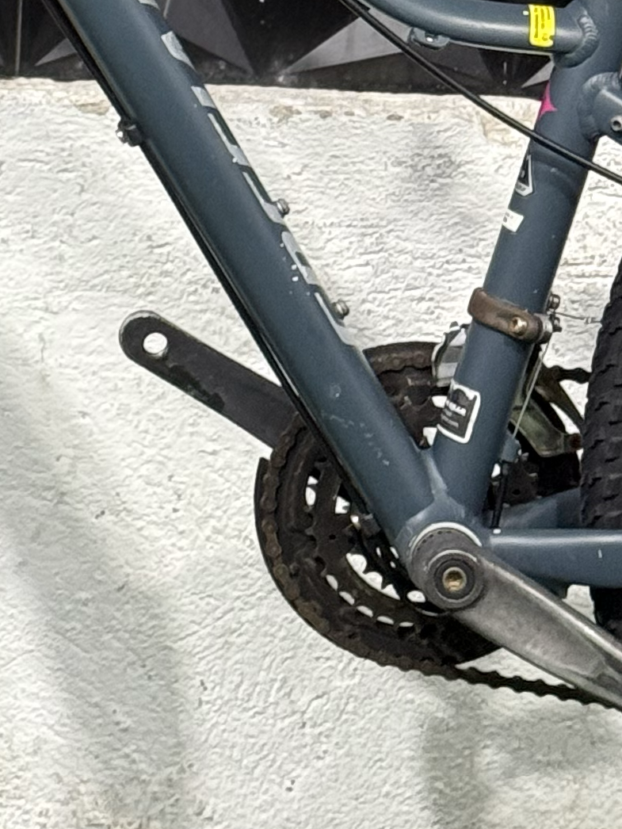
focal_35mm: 185
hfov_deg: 7.9
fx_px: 4430
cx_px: -165
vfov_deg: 10.4
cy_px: -340
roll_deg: -3.1
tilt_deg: -5.2
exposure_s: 1/60
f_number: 1.78
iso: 250
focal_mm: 6.76
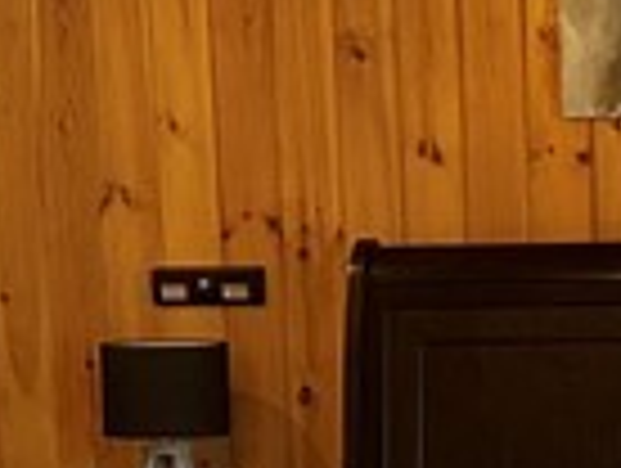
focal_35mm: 178
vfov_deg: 8.2
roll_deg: +2.3
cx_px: 446
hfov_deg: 11.1
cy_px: 711
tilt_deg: -8.7
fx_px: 3199
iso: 200
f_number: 1.78
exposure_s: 1/60
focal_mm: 6.86
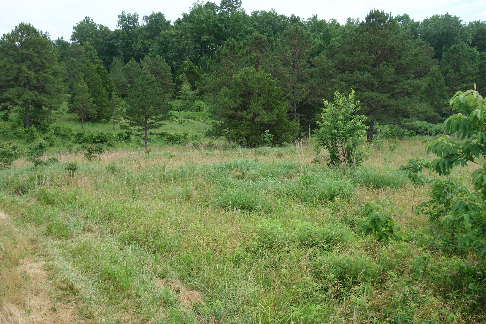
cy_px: 162
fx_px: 540
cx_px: 243
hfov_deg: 48.5
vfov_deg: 33.4
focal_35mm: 40
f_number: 5.6
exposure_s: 1/200
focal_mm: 14.75
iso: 125
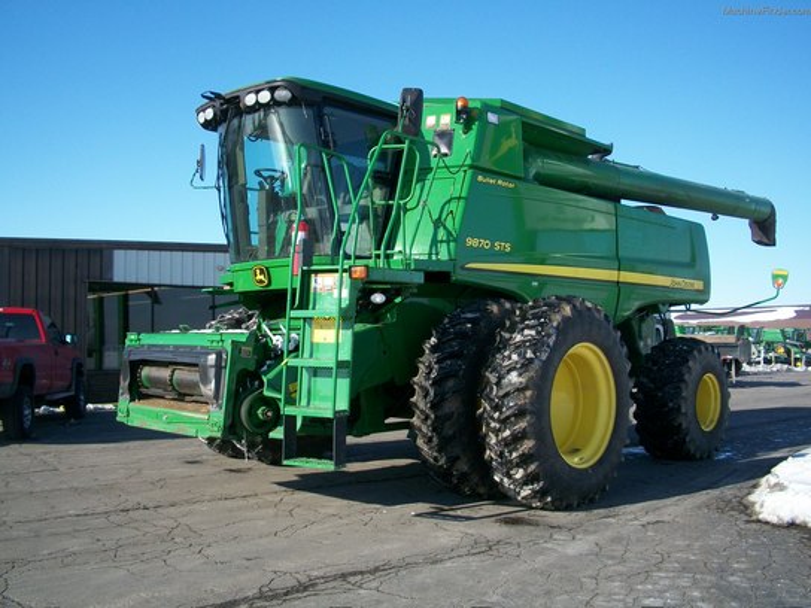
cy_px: 304
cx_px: 406
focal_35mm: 35
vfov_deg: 40.7
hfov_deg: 52.6
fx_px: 820
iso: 80
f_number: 5.6
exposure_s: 1/320
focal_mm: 6.3
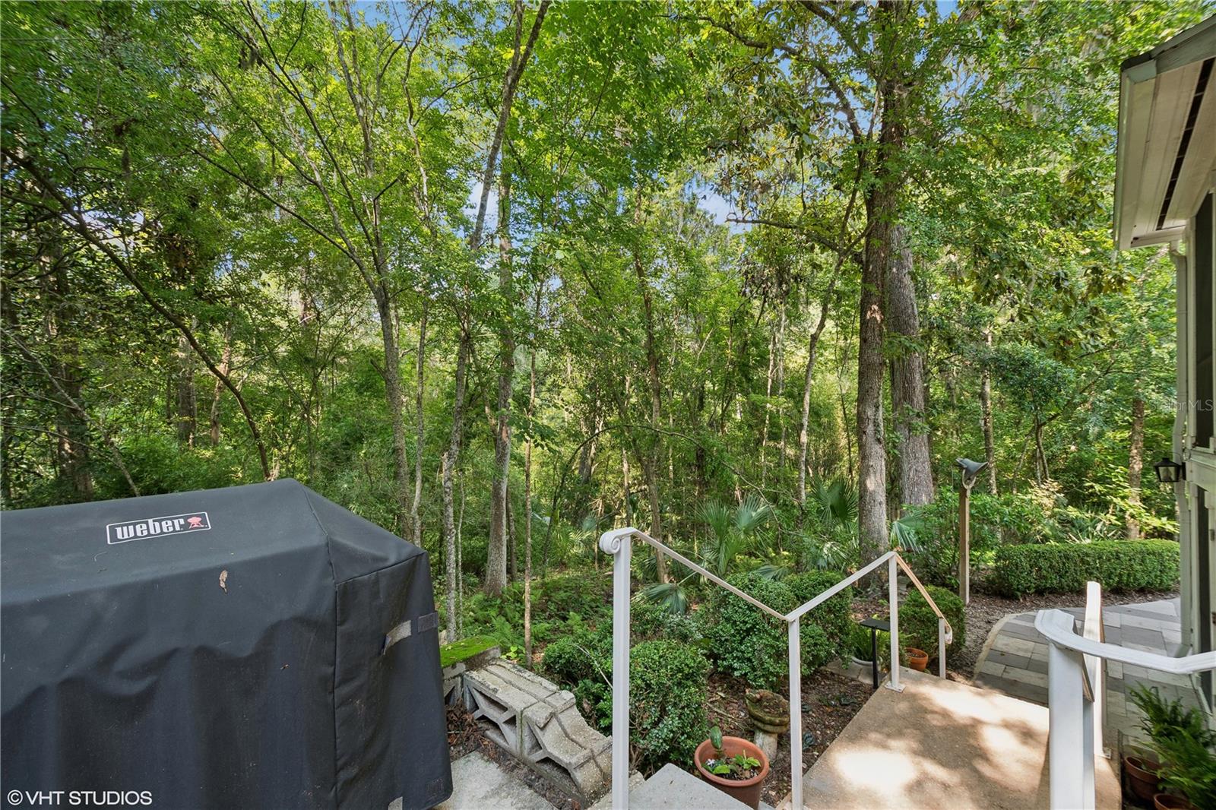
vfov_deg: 77.3
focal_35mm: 15
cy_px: 405
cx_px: 608
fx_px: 507
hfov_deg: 100.4
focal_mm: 10
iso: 200
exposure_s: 1/25
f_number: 8
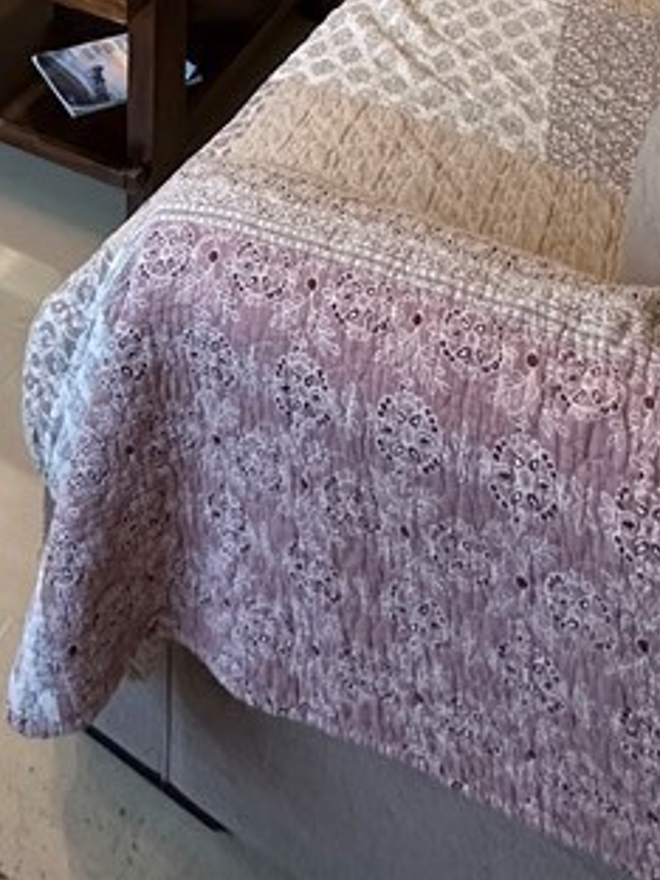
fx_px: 1169
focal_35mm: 46
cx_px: 135
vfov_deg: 27.6
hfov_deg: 30.8
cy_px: -451
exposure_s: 1/60
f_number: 2.2
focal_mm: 2.22
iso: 320
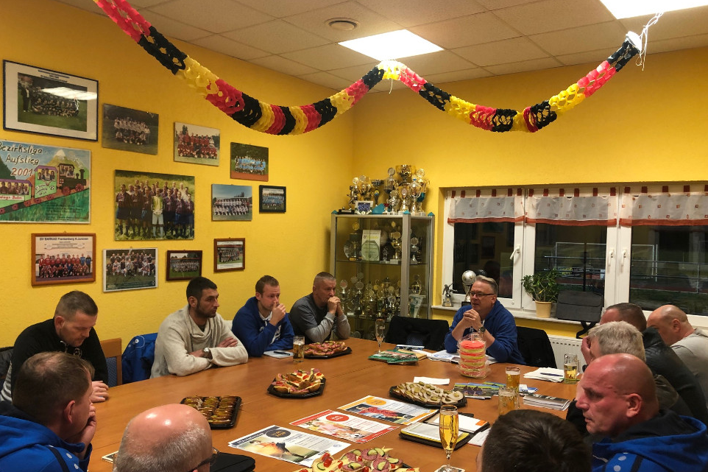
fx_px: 610
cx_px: 346
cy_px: 261
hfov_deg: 60.3
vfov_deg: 42.3
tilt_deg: -1.3
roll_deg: -0.9
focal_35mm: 31
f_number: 1.8
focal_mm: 4
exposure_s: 1/17
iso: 40
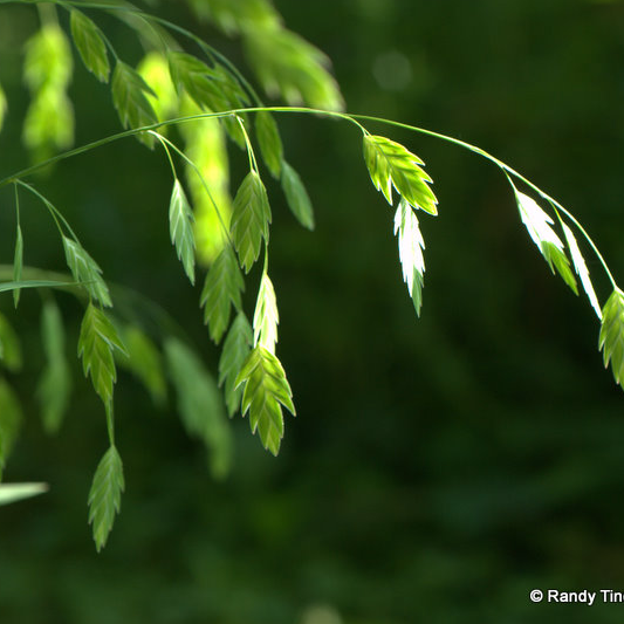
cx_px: 376
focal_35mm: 115
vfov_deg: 15.2
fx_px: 2345
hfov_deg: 15.1
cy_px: 311
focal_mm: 60
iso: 400
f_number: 6.3
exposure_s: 1/125
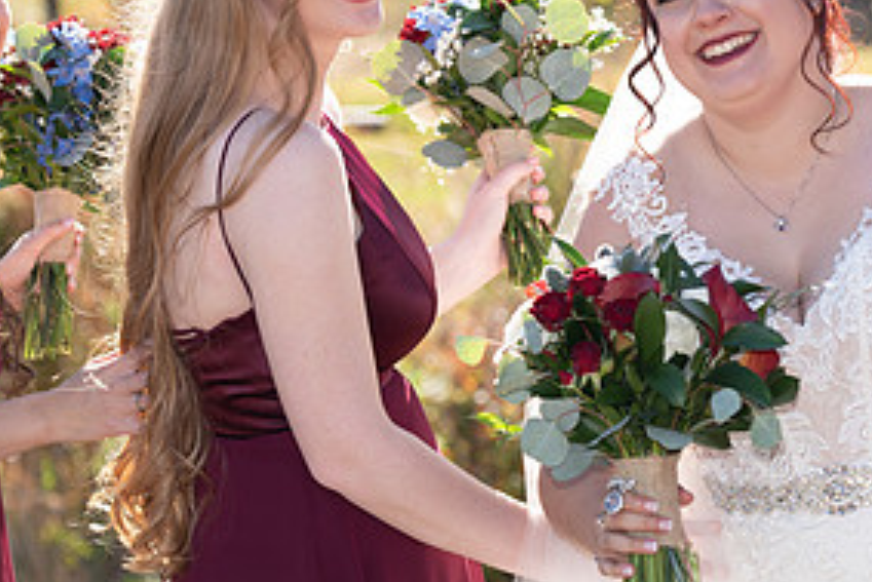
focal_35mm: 209
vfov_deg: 6.6
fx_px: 5065
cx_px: 850
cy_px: 223
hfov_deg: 9.8
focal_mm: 102
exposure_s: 1/200
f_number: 5
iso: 80
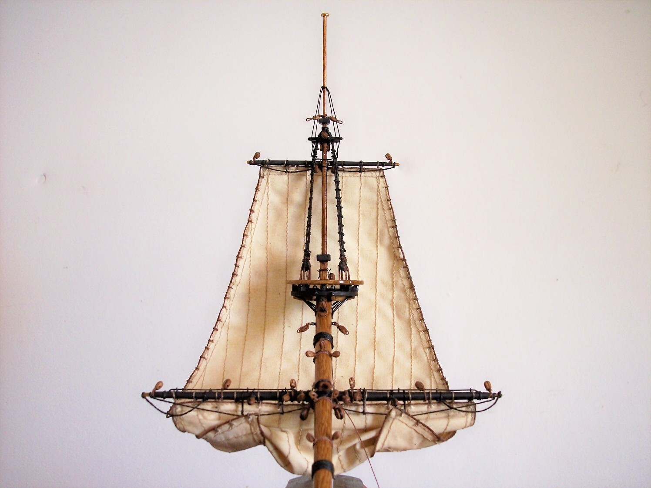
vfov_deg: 36.8
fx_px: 733
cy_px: 244
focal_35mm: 39
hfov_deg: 47.9
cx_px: 326
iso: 100
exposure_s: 1/60
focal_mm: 8
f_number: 3.4
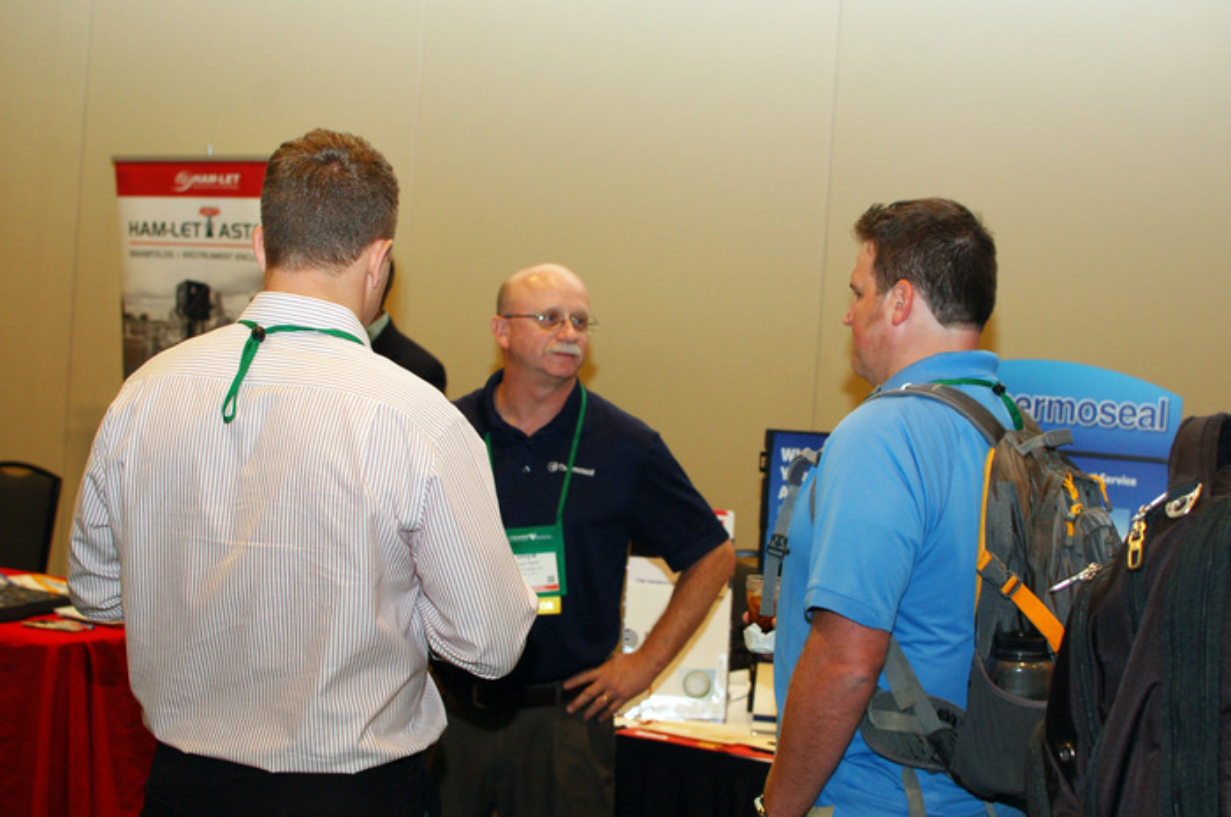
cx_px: 616
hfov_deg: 37.9
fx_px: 1793
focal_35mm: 52
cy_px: 408
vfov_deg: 25.7
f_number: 4
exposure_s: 1/60
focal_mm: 35
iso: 400
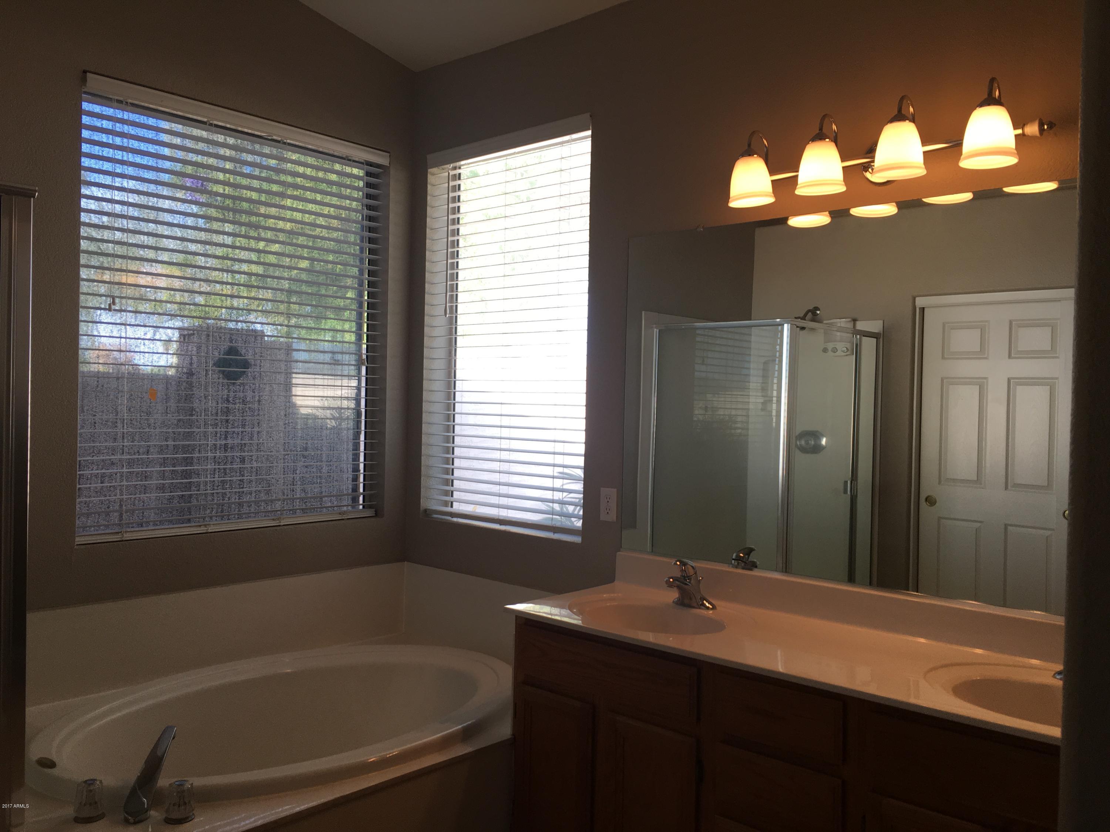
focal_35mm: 29
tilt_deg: +0.6
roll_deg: -1.7
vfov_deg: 48.2
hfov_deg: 61.7
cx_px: 555
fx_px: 930
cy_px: 416
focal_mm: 4.15
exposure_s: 1/120
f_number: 2.2
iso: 32
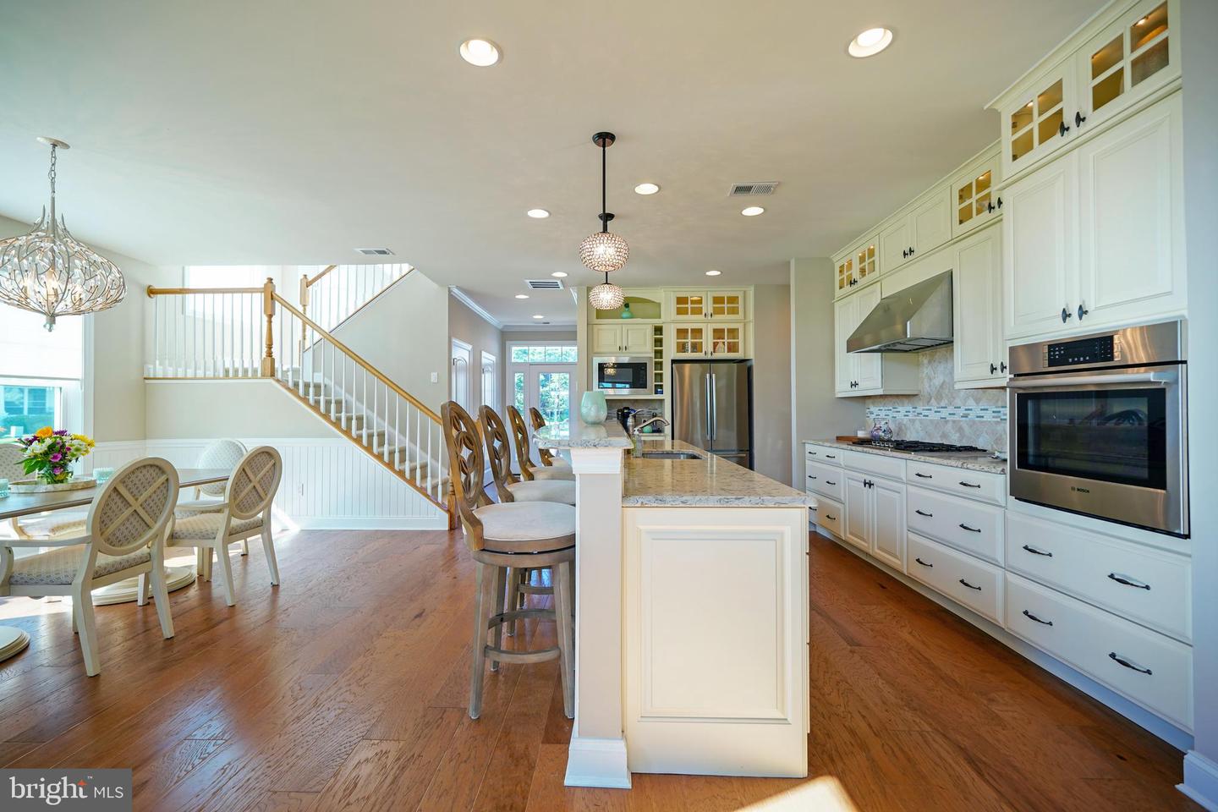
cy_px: 406
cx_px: 609
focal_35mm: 15
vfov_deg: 77.3
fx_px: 507
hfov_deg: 100.4
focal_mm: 10
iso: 100
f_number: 3.2
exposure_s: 1/40
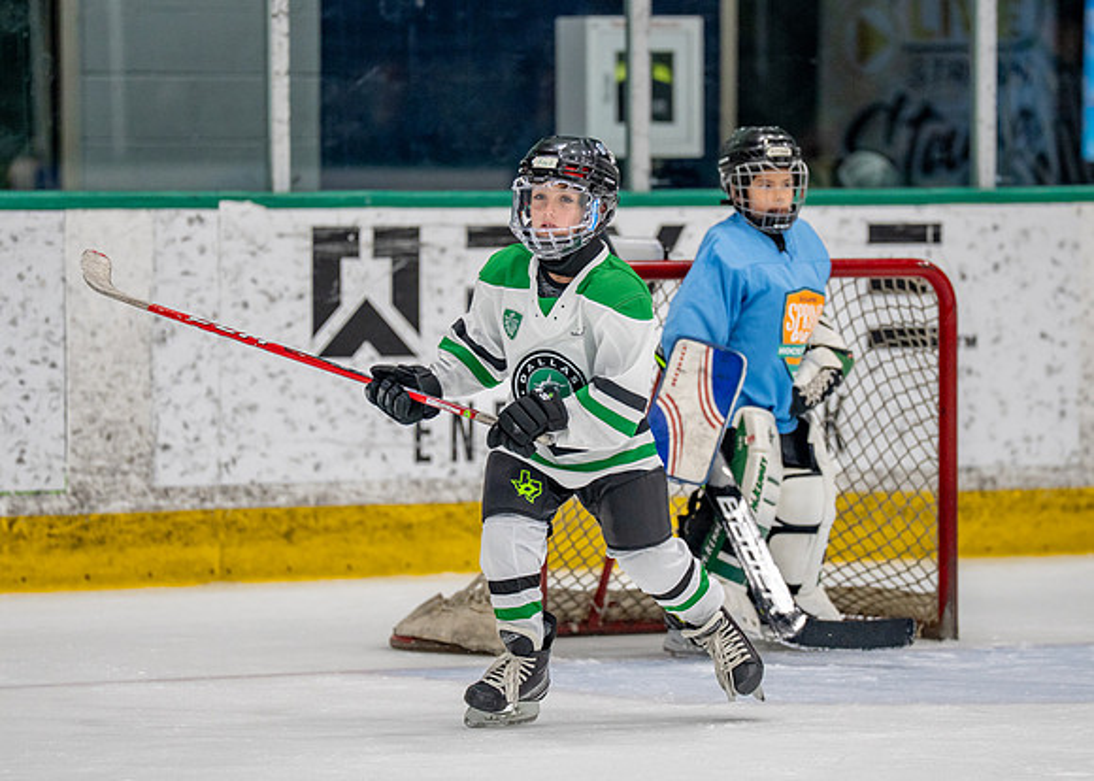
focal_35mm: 307
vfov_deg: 4.7
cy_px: 364
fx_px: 9546
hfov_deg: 6.6
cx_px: 614
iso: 1000
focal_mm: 200
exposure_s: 1/1250
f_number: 2.8
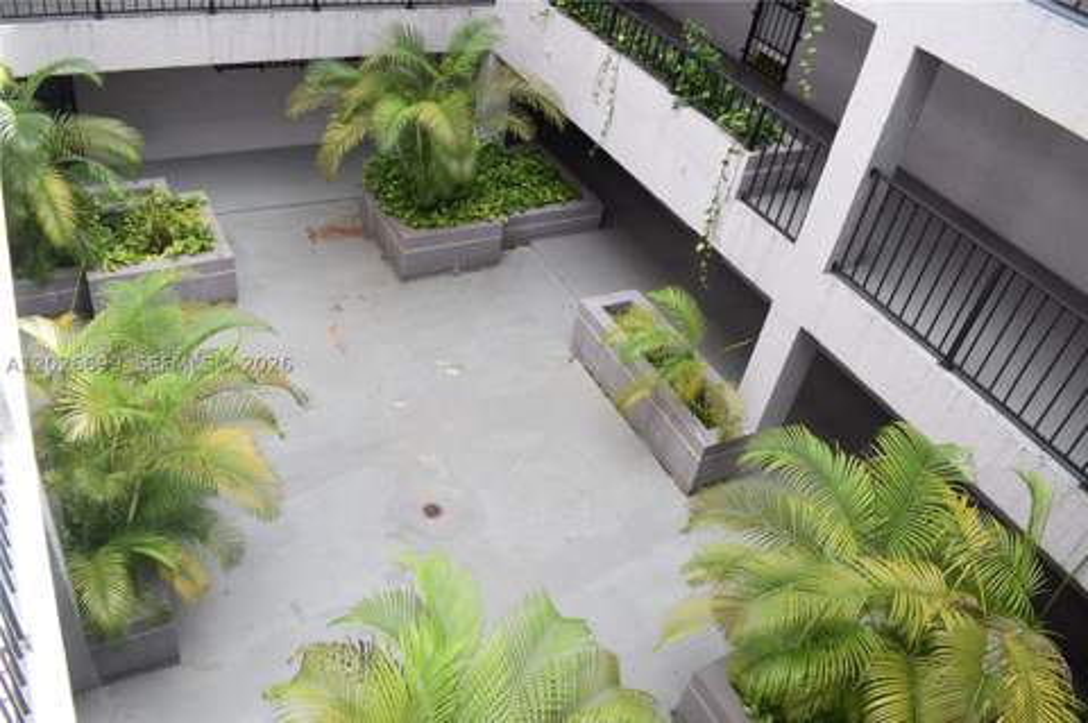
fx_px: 815
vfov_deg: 47.8
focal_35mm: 27
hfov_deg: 67.4
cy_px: 362
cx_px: 544
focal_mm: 18
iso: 400
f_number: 6.3
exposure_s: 1/160
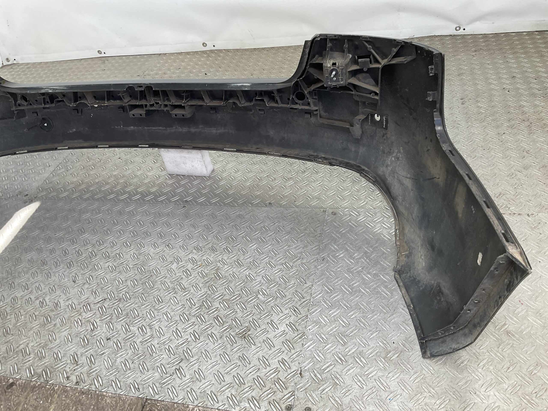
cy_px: 206
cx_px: 274
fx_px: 459
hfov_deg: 61.7
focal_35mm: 29
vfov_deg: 48.2
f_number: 1.8
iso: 25
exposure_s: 1/120
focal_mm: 3
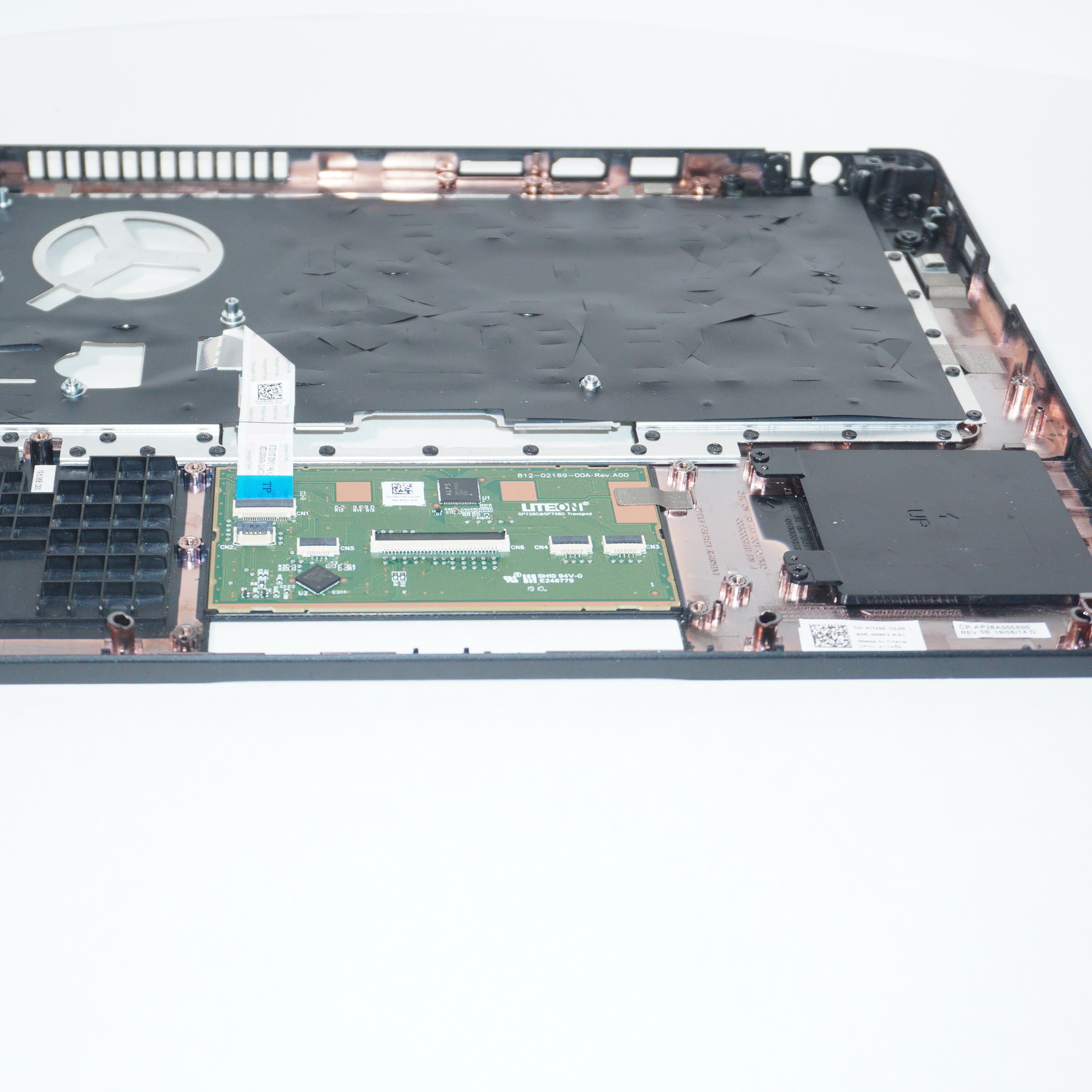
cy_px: 546
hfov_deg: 30.6
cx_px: 382
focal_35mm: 56
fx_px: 1986
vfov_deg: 30.7
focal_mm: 29
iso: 640
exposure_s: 1/160
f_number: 5
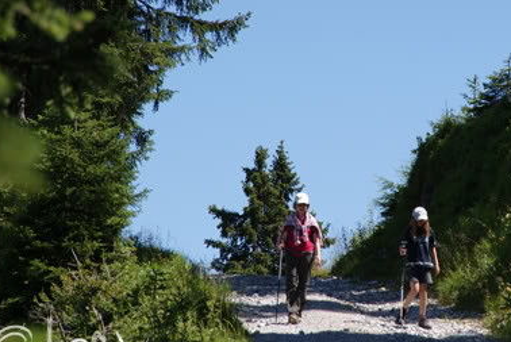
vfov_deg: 5.1
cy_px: 160
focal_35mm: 268
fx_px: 3804
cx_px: 324
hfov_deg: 7.7
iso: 100
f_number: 7.1
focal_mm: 135
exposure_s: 1/320
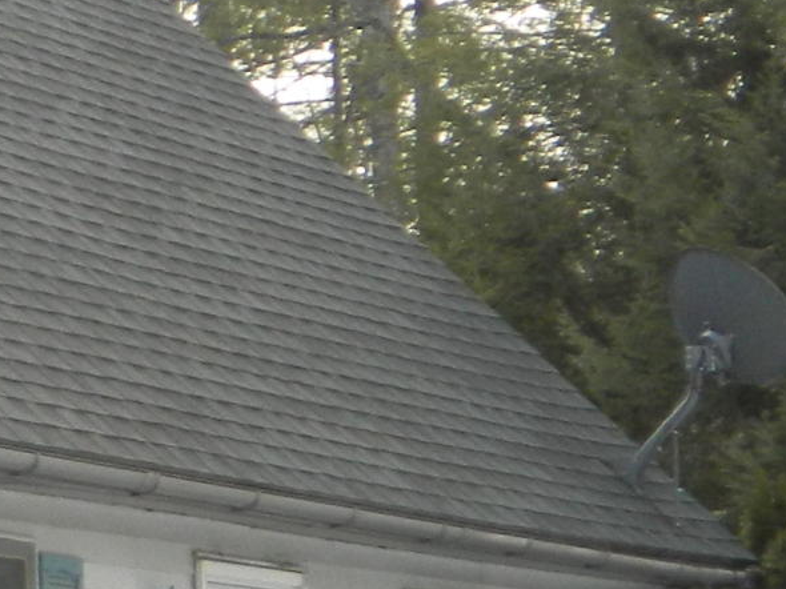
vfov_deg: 6.2
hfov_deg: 8.0
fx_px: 5425
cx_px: -639
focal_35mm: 239
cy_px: 438
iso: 110
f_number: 3.6
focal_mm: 8.4
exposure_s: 1/320
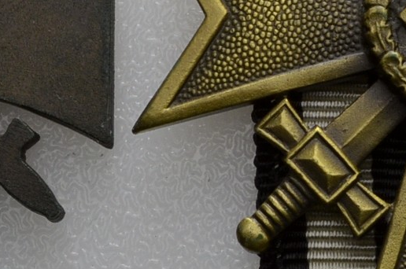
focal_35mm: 229
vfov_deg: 6.0
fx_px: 2578
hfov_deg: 8.9
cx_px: 514
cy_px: 62
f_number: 14
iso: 400
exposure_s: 1/250
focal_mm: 32
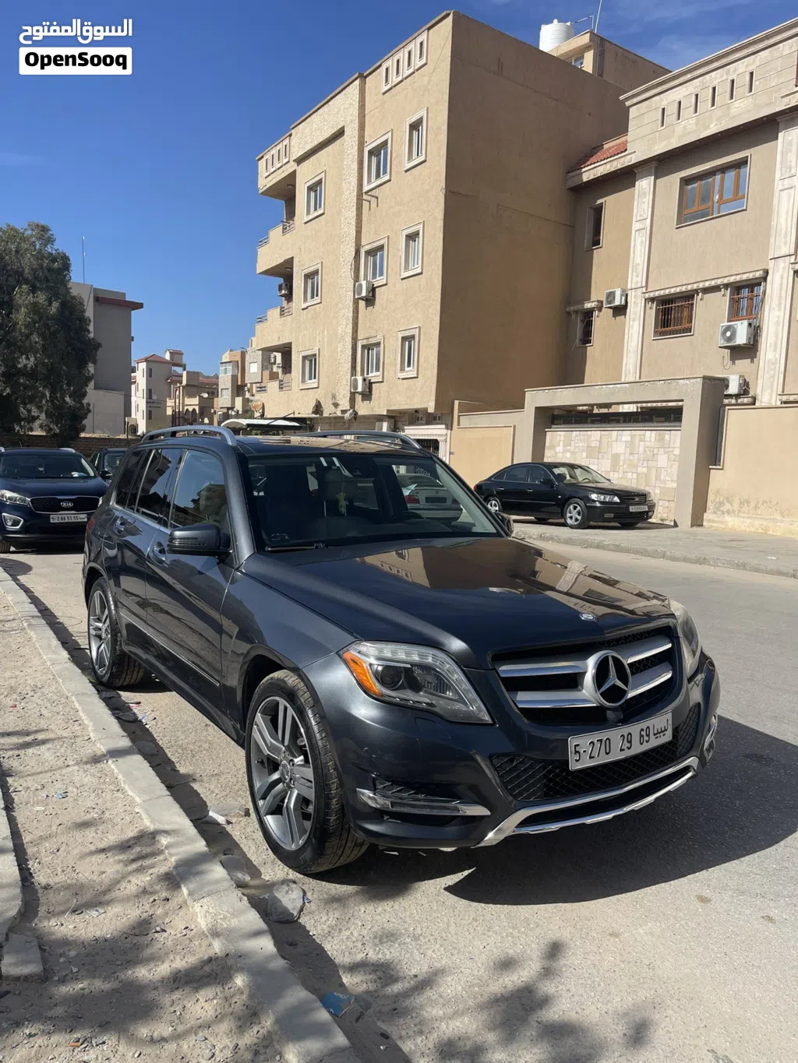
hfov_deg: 54.9
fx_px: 768
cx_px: 399
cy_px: 532
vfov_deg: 69.4
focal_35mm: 25
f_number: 1.6
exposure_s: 1/4348
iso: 32
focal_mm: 5.1
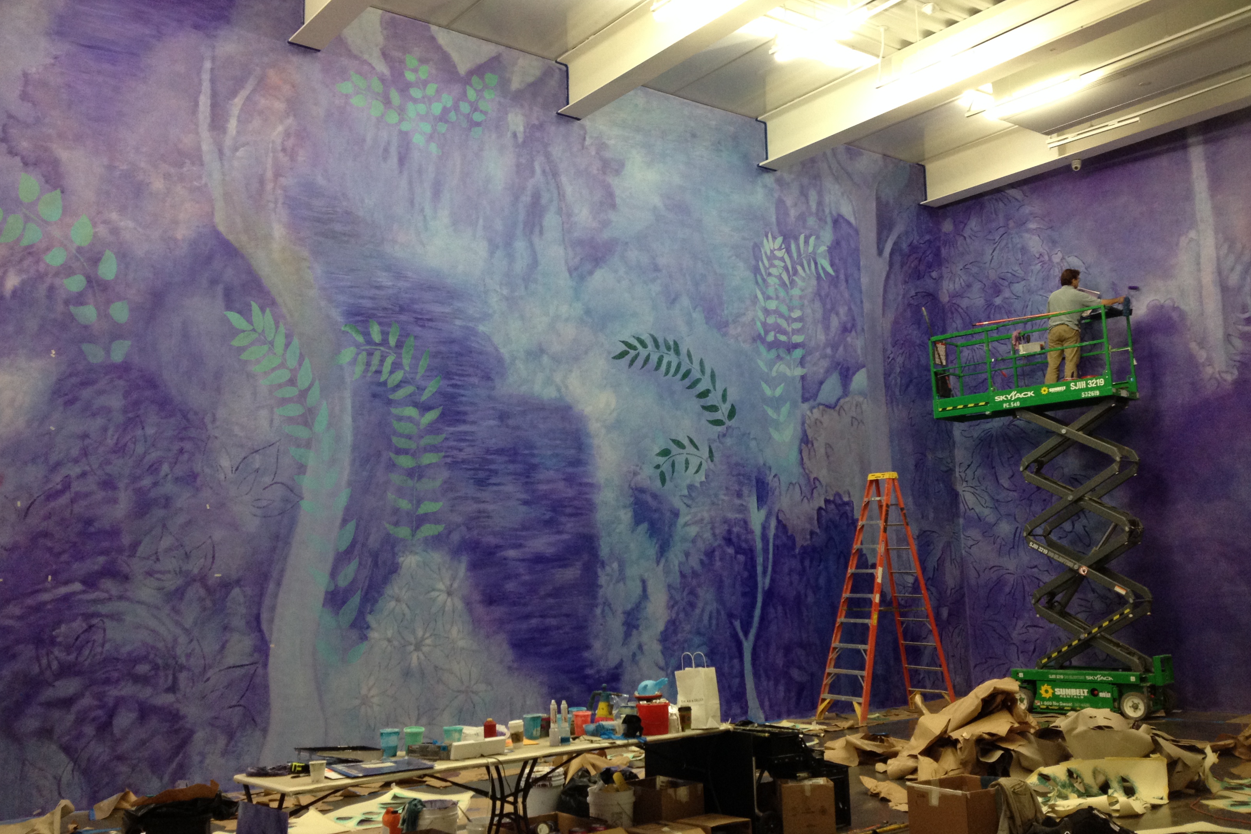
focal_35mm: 37
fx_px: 1286
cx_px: 620
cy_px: 406
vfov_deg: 35.9
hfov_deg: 51.9
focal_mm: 4.28
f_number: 2.4
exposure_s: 1/20
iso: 125
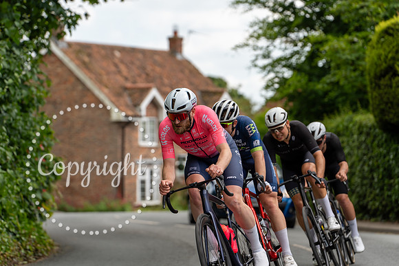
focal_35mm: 167
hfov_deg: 12.3
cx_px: 200
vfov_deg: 8.2
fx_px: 1851
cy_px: 133
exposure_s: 1/640
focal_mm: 167
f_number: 4
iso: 100
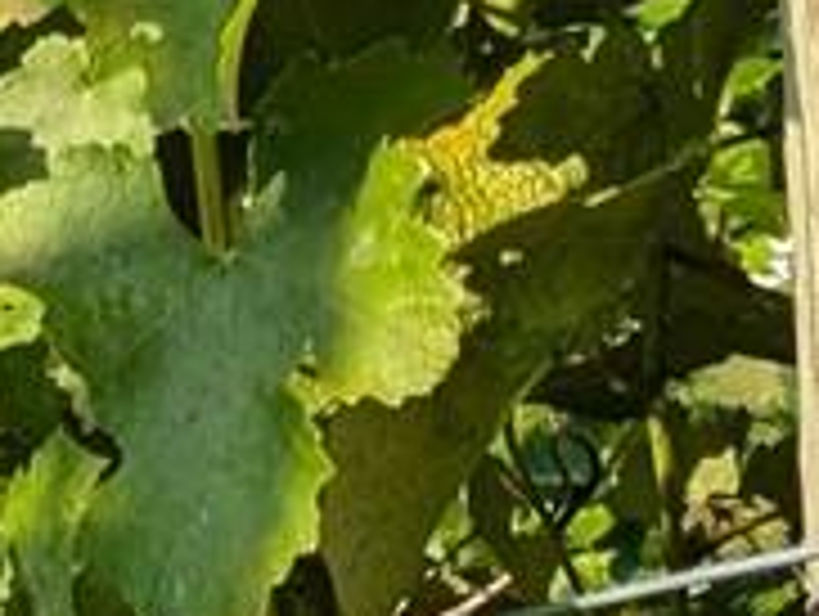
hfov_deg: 6.8
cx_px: -1240
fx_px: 6515
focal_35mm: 275
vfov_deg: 5.2
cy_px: 1646
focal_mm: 6.9
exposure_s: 1/489
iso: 20
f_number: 1.68
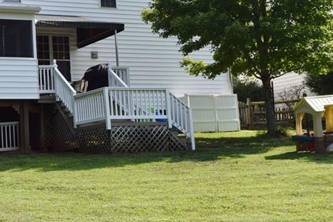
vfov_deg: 17.4
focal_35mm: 78
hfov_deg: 25.1
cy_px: 51
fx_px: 722
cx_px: 23
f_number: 9
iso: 200
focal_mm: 25
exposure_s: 1/320
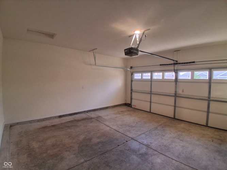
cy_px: 85
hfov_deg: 91.0
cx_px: 114
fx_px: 111
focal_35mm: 17
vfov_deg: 74.7
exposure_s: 1/40
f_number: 2.2
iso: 200
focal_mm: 1.4
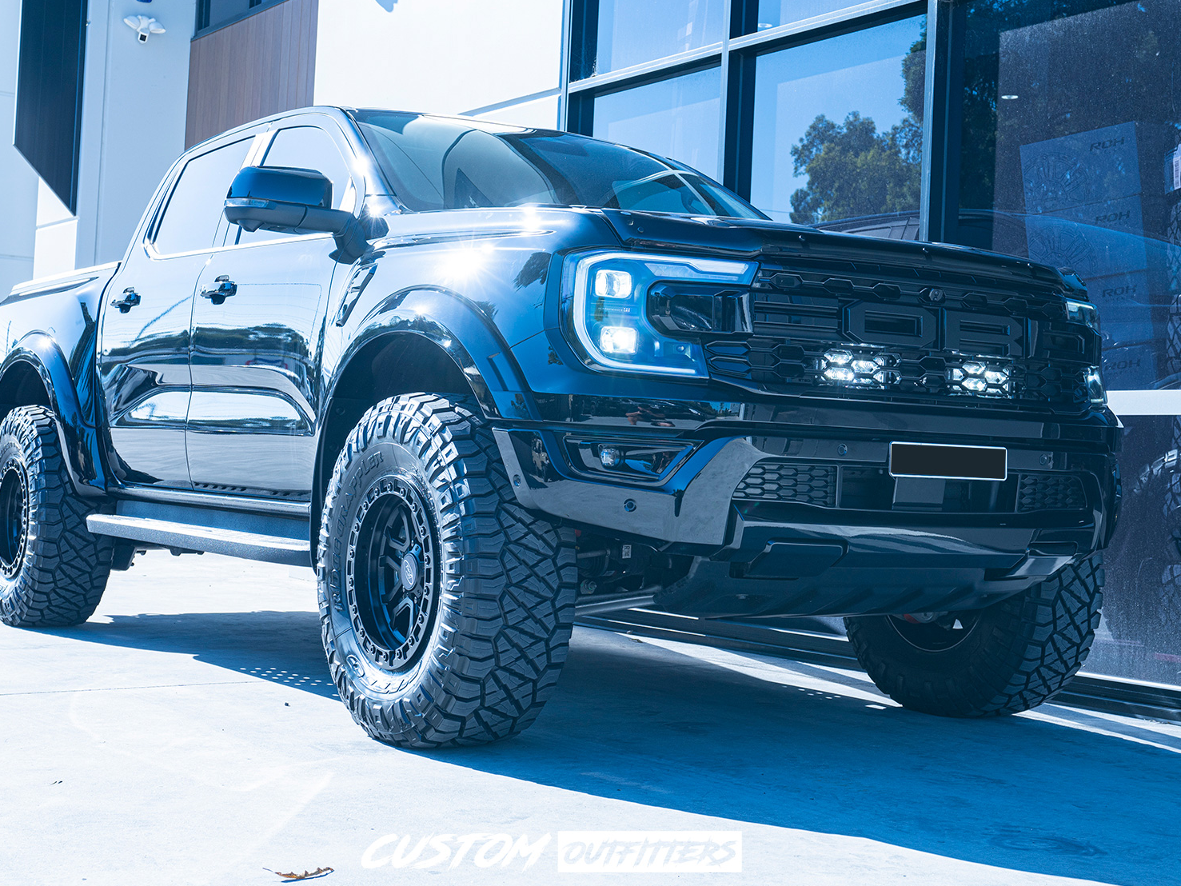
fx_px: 1399
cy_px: 418
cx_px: 551
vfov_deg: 35.1
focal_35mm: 41
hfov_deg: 45.7
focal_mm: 35
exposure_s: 1/100
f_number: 5.6
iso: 100
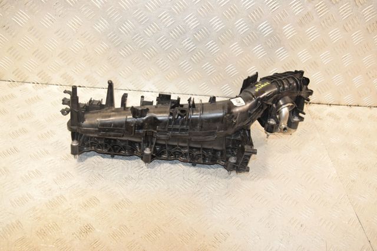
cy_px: 126
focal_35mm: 33
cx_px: 188
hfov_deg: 57.2
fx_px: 345
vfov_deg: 39.9
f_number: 6.3
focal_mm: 22
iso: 1600
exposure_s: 1/200
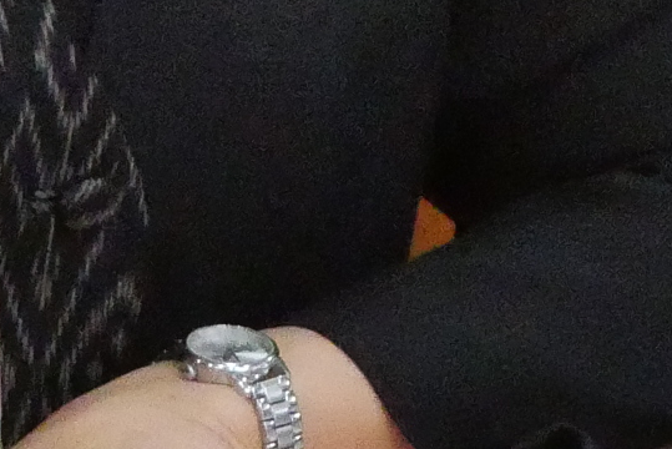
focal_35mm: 668
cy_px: -439
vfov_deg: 2.1
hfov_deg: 3.1
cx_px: 295
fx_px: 12475
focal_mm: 47
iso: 6400
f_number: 5.6
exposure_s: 1/125
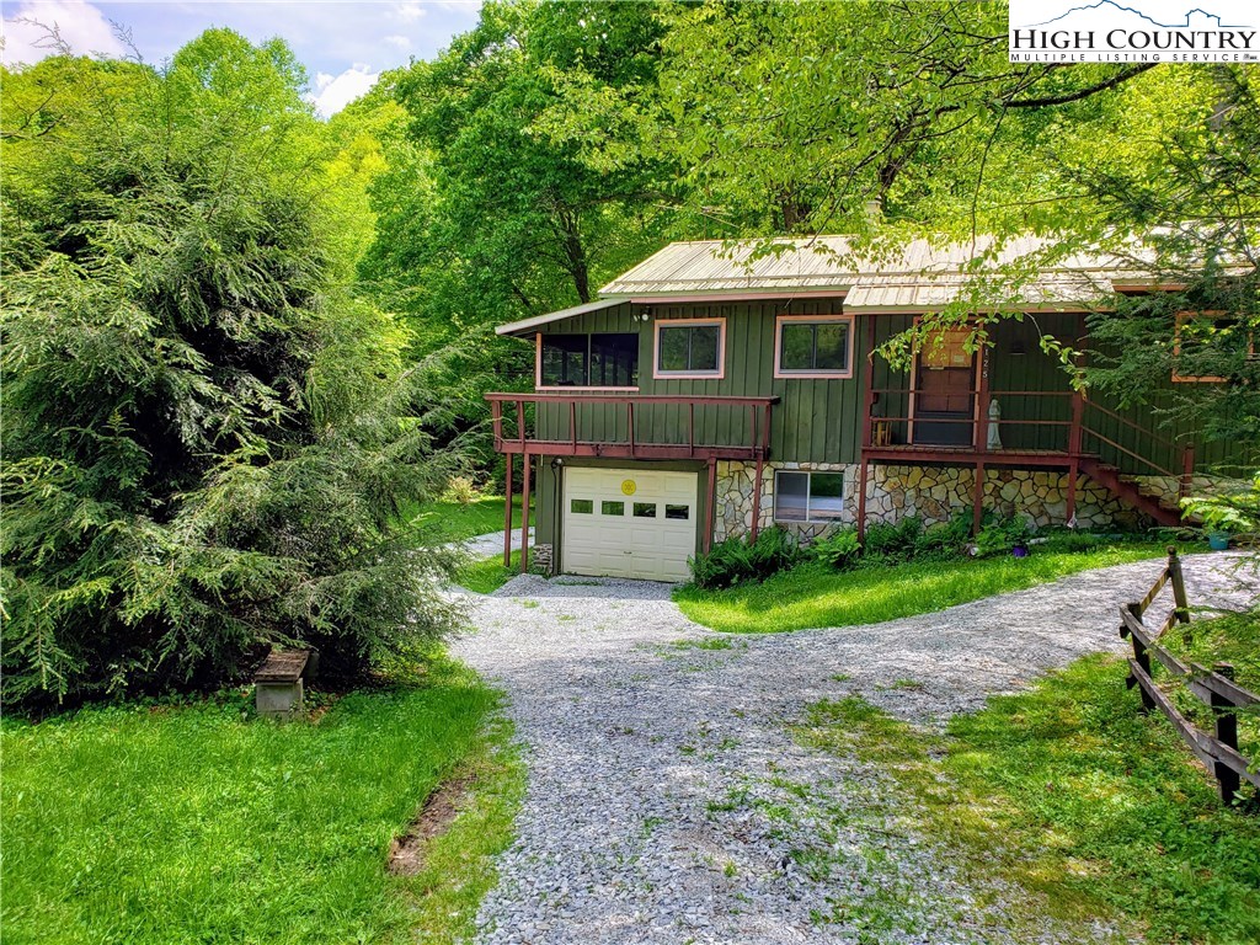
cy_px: 472
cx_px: 630
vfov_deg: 53.1
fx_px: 946
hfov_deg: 67.3
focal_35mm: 26
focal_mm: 4.3
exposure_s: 1/431
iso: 50
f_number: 2.4
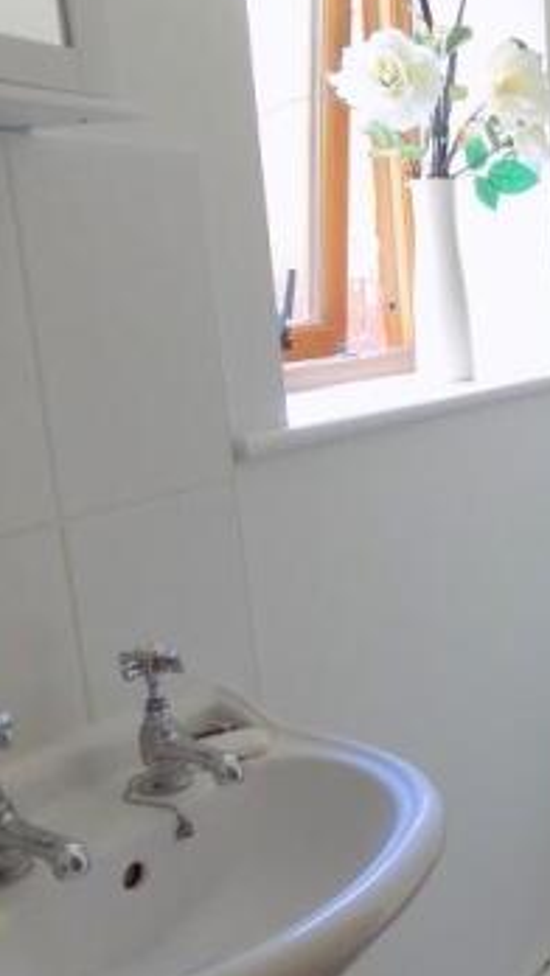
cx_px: 680
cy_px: 523
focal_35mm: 42
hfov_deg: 25.2
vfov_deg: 48.3
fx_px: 1088
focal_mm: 4
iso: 220
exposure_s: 1/30
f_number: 3.1
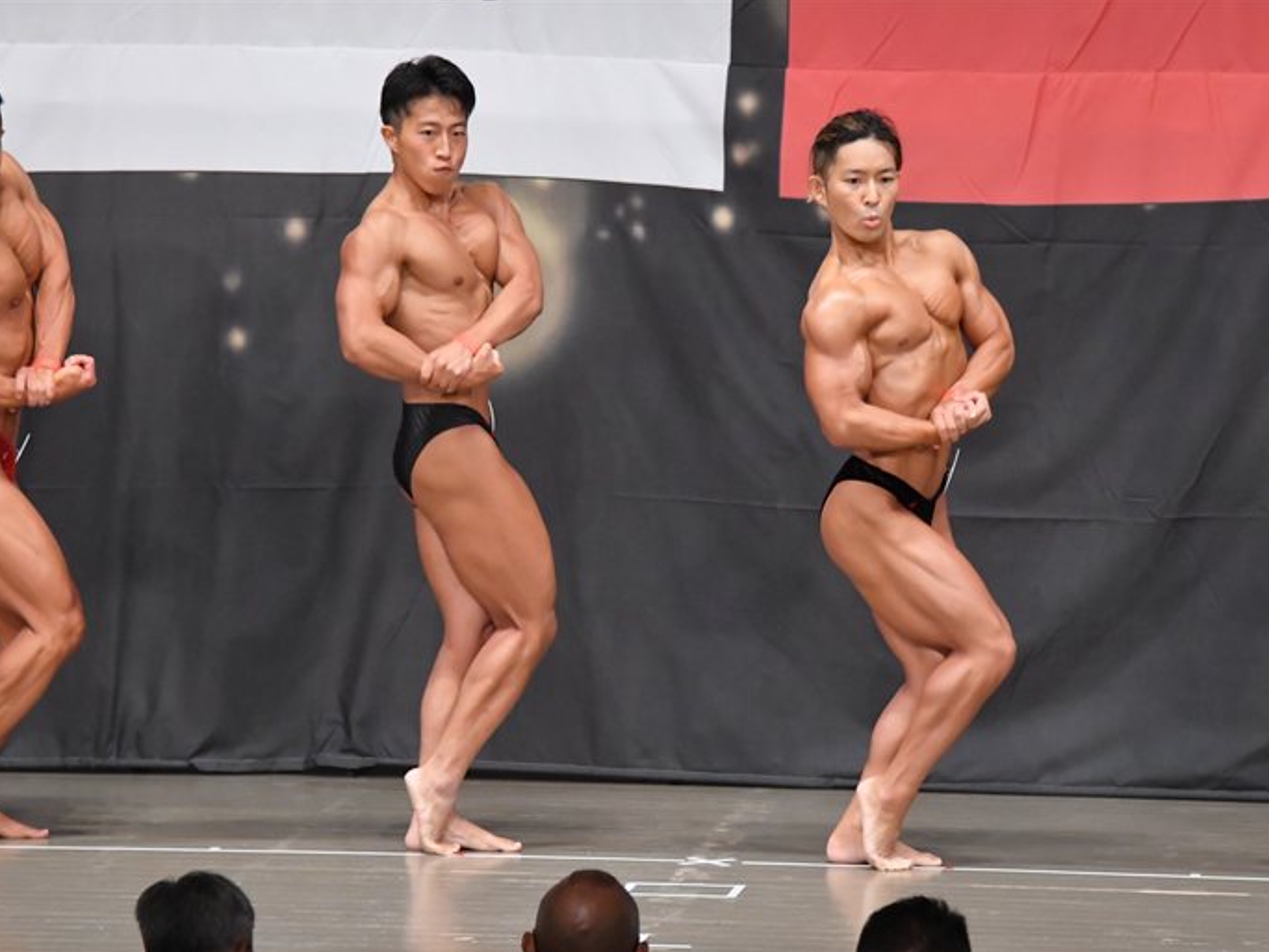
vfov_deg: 6.1
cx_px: 621
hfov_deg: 8.1
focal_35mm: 245
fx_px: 8982
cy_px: 477
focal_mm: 150
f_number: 5.6
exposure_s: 1/400
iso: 6400
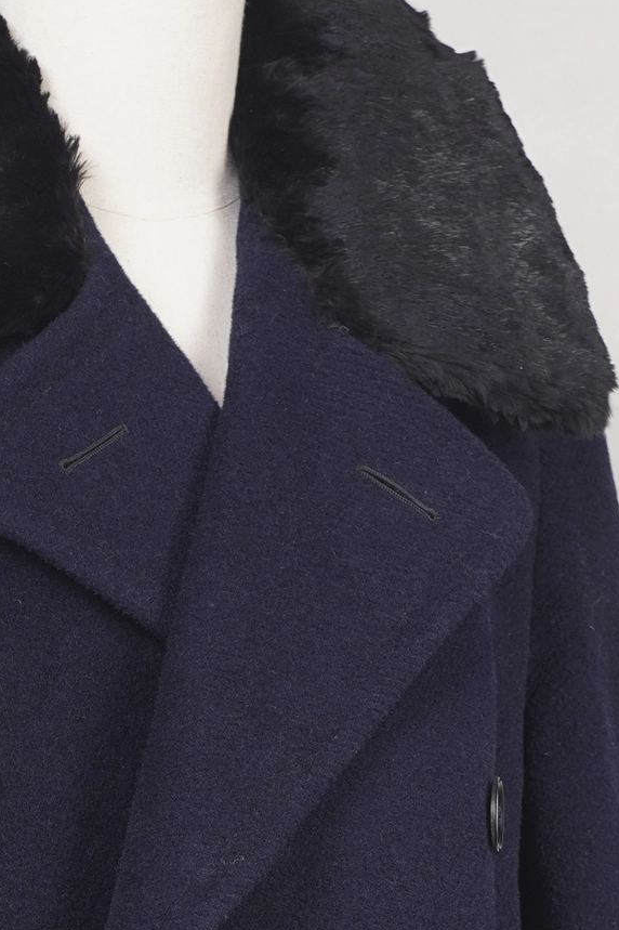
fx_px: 4155
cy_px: 1279
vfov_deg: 12.3
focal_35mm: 161
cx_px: 32
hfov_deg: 8.5
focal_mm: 32
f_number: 4.5
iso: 200
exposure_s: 1/10
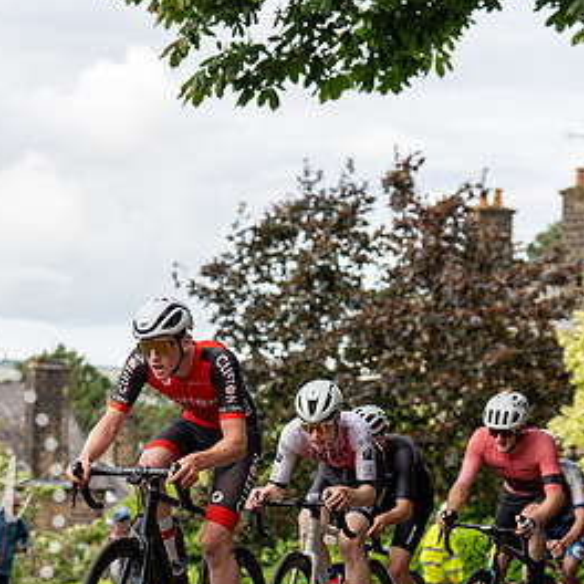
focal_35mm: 140
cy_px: 386
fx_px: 2672
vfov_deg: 12.5
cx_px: 201
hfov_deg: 12.5
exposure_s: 1/800
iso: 400
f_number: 3.5
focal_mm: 75
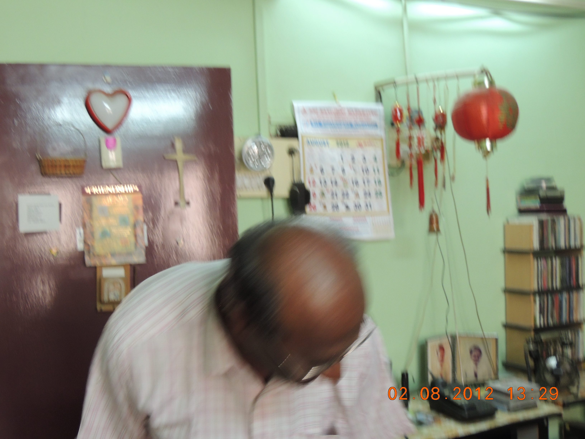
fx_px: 727
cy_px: 220
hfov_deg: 43.9
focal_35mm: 43
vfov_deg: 33.6
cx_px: 292
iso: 400
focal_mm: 7.6
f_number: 3.4
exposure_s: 1/15
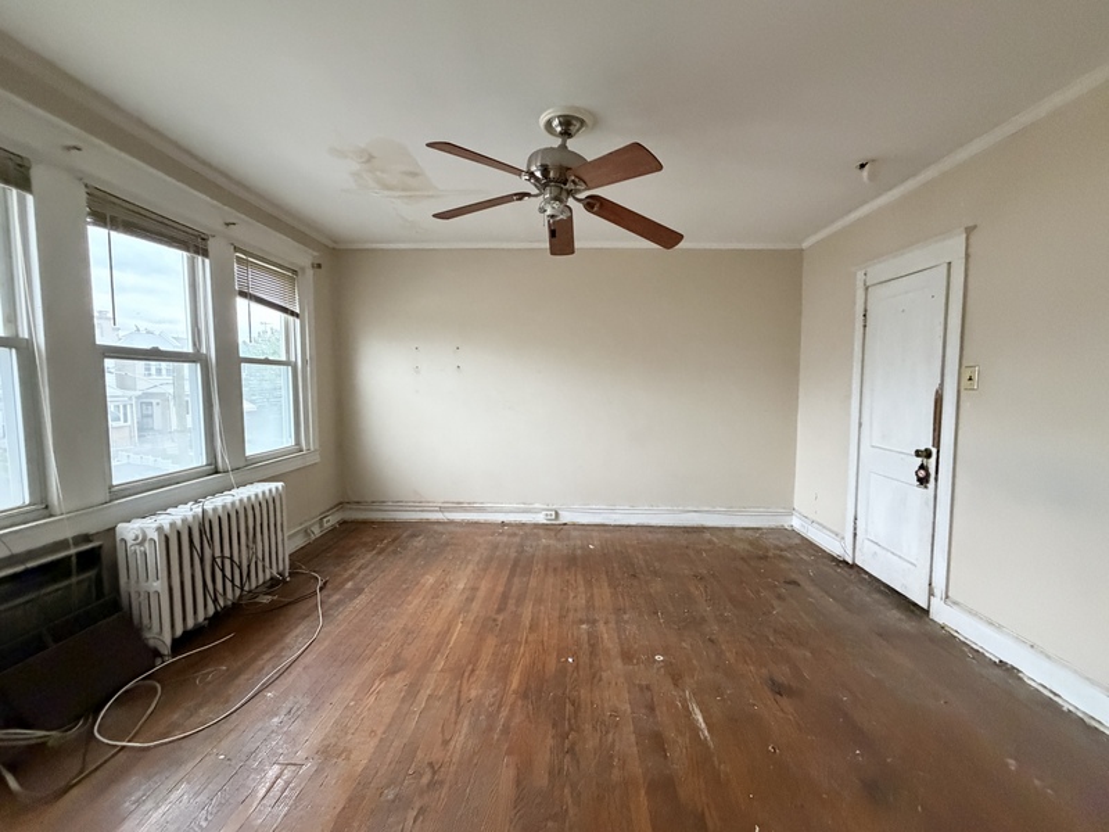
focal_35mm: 14
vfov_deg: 85.7
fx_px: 449
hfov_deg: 102.1
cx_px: 554
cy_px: 416
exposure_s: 1/60
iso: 640
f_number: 2.2
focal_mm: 2.22
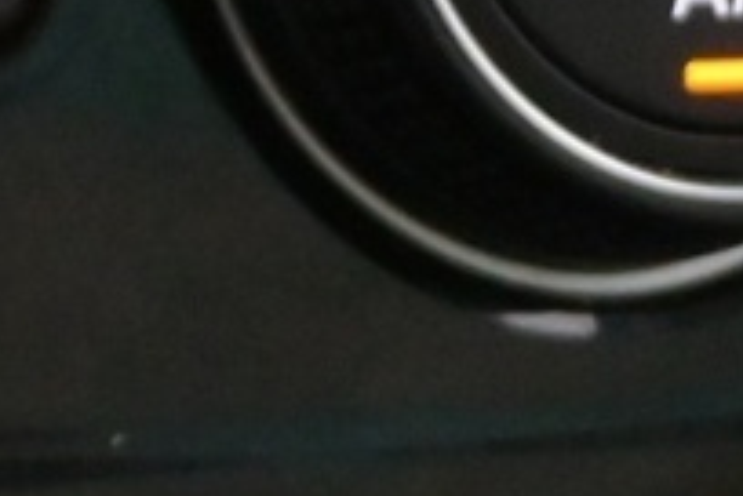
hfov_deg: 5.5
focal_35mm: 357
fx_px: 7368
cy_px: -390
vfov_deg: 3.8
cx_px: -1158
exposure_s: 1/50
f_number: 4.8
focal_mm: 30
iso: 5000
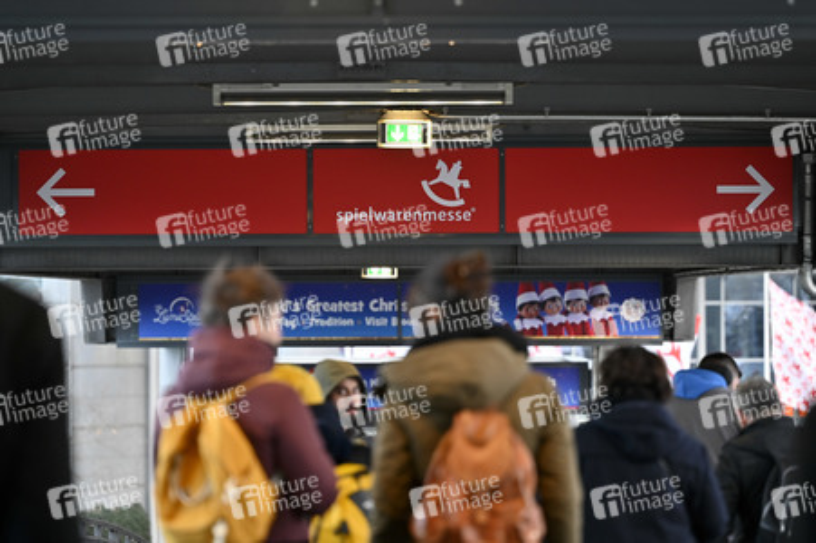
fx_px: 3058
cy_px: 272
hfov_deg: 15.2
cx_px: 408
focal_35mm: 135
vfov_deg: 10.1
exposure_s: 1/250
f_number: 2.8
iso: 800
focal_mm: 135
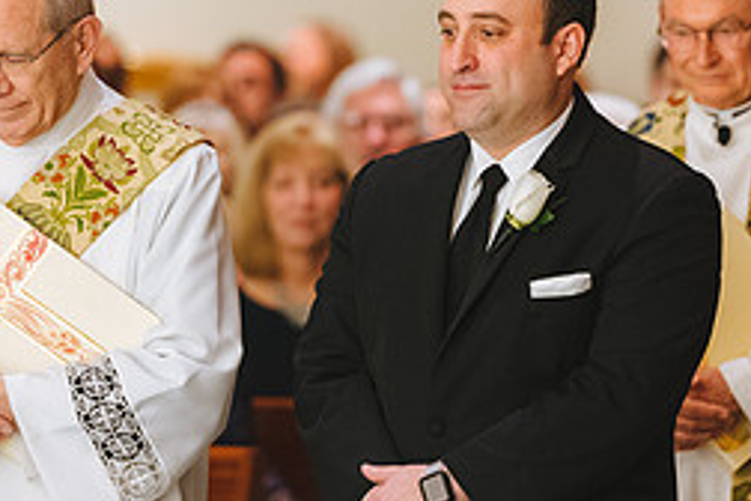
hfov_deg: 4.7
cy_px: 362
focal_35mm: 438
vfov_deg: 3.1
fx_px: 9136
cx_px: 456
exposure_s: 1/100
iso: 6400
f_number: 2.8
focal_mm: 190
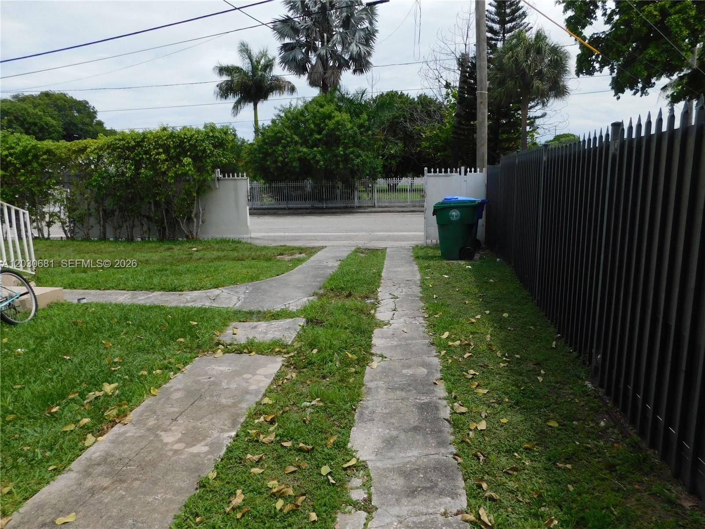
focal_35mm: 23
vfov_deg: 58.9
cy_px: 264
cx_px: 352
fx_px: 468
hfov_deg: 73.9
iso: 125
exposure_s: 1/500
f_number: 6
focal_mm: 4
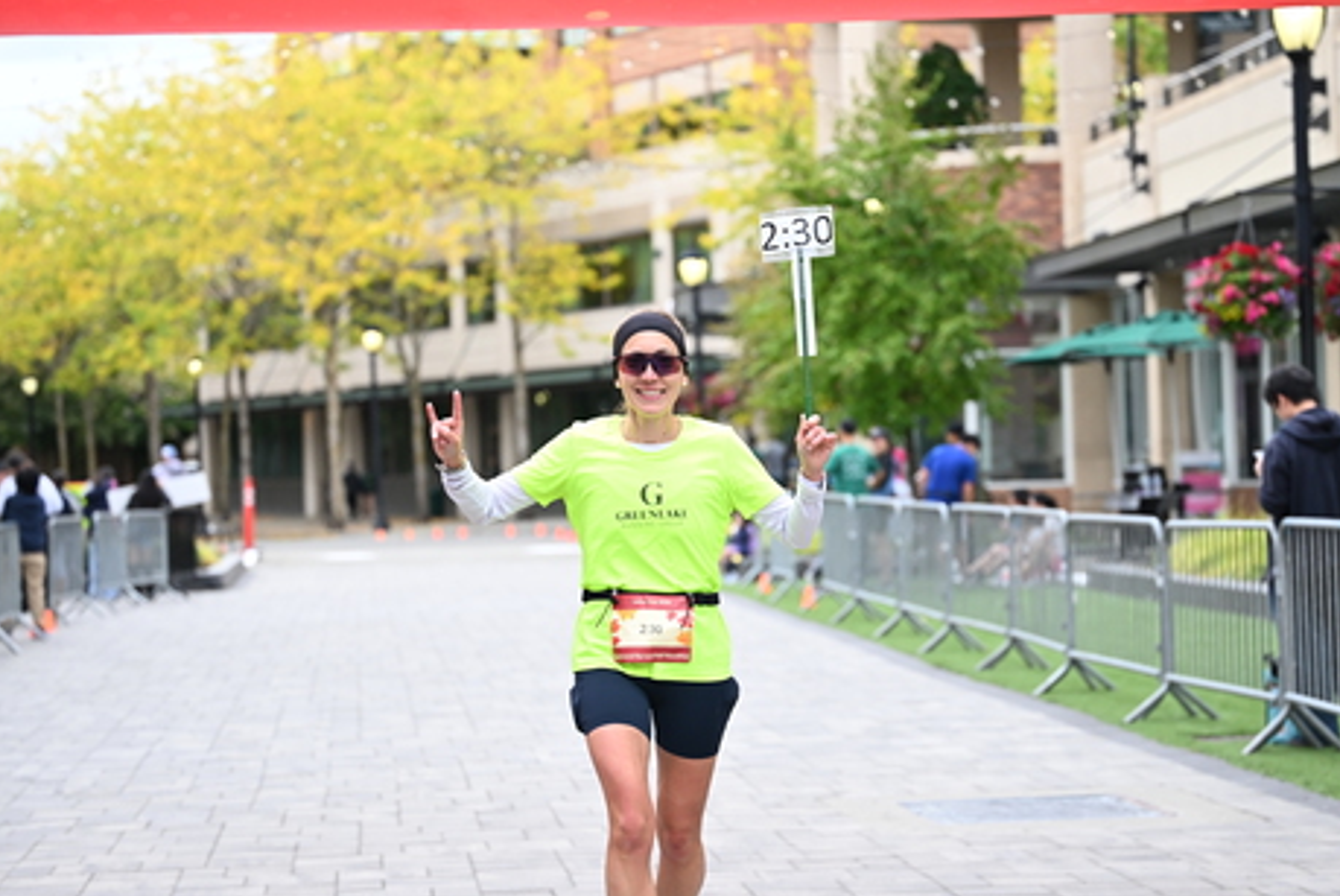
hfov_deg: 22.4
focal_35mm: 91
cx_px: 692
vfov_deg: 15.1
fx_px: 3390
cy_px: 489
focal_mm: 76
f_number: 2.8
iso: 640
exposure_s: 1/1600
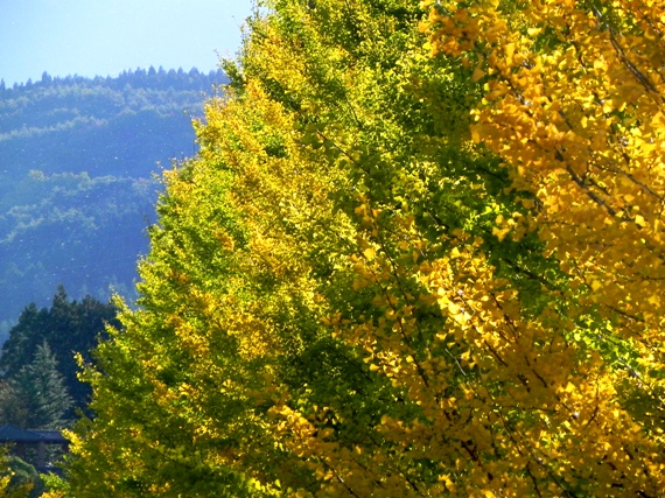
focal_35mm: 425
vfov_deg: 3.5
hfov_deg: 4.7
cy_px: 249
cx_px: 332
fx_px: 8161
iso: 160
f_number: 6.3
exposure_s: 1/360
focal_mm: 75.7
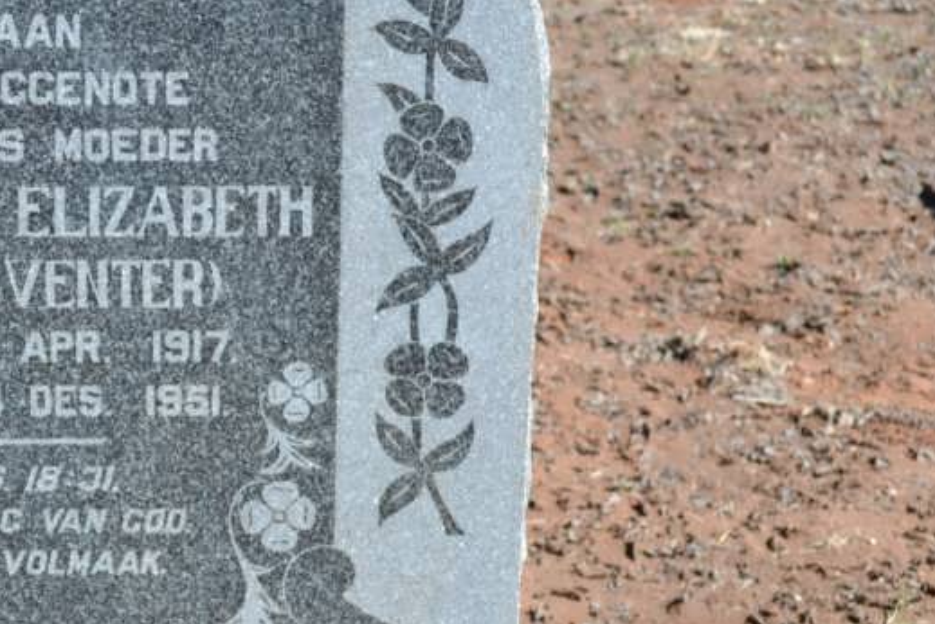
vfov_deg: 11.6
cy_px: 429
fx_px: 3064
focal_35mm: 118
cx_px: 67
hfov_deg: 17.1
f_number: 5.6
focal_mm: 34
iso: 180
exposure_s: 1/125
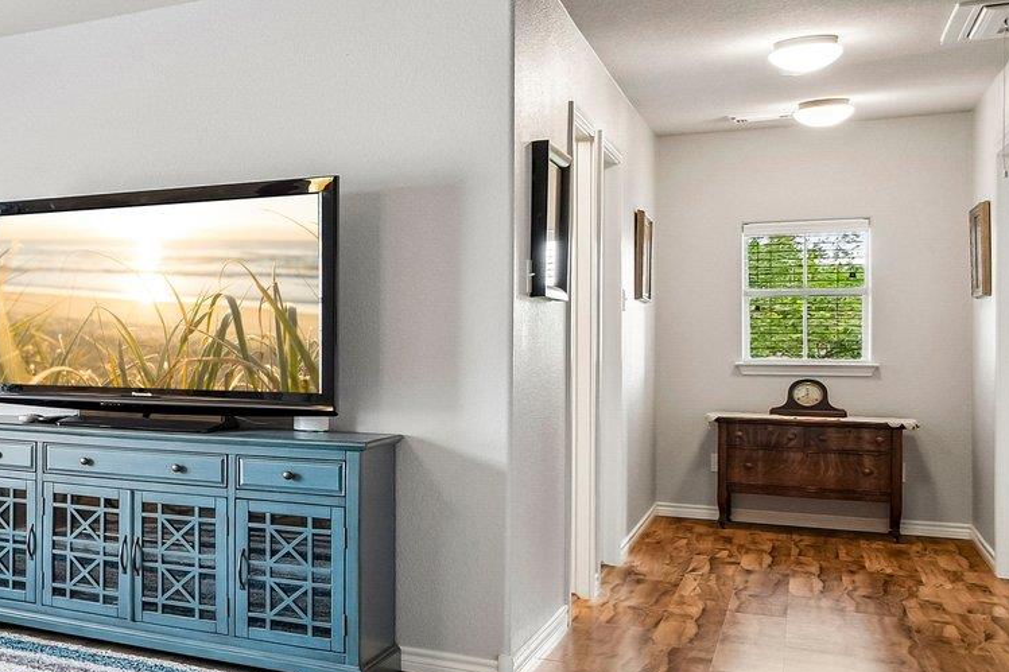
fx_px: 1149
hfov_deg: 33.8
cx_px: -310
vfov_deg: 32.6
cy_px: 294
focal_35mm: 41
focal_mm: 10
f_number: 8
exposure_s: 1/10
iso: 400
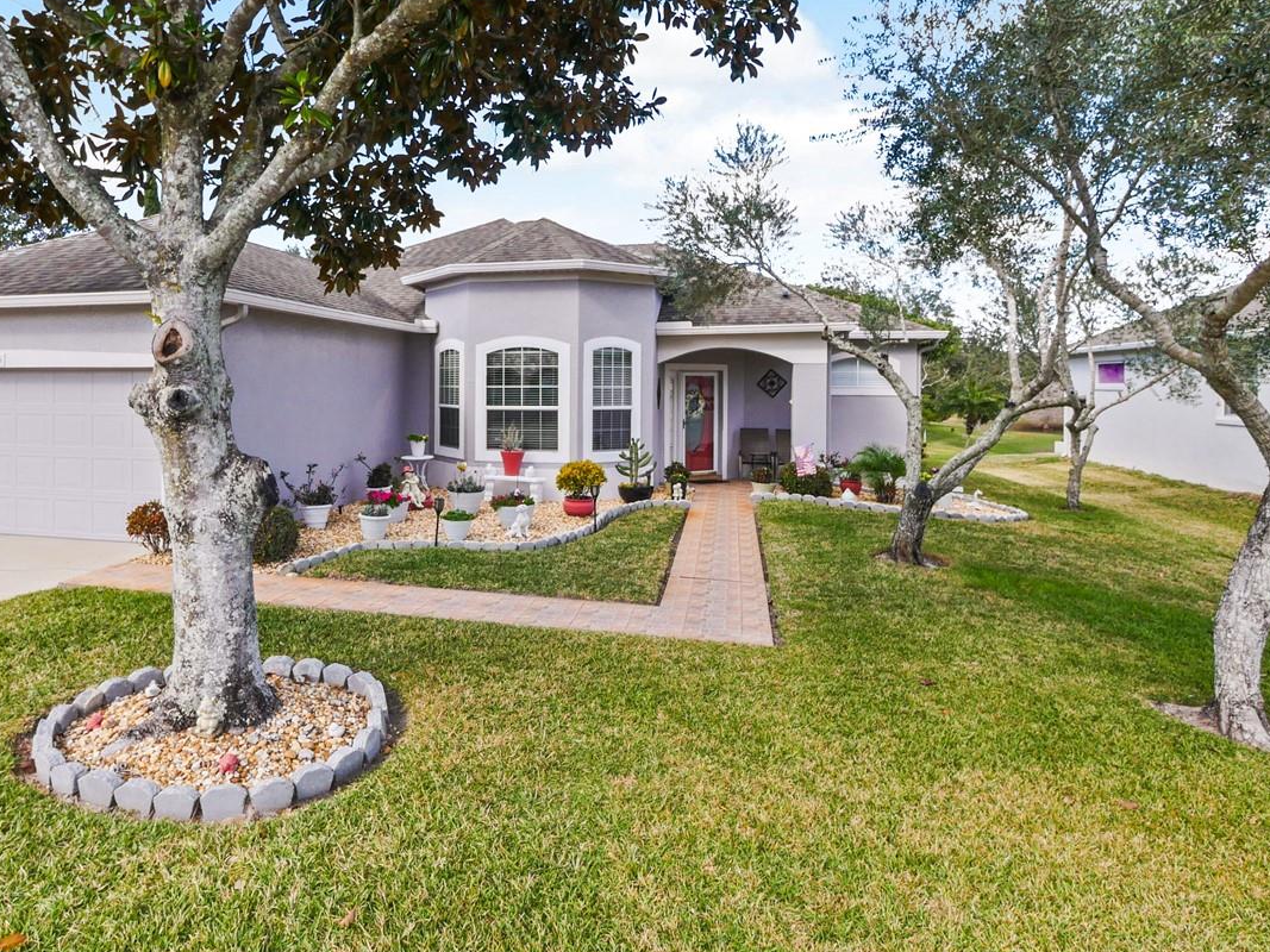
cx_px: 505
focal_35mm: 21
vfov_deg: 62.9
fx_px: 770
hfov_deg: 78.0
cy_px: 381
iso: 200
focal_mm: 7
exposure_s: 1/320
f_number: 6.3
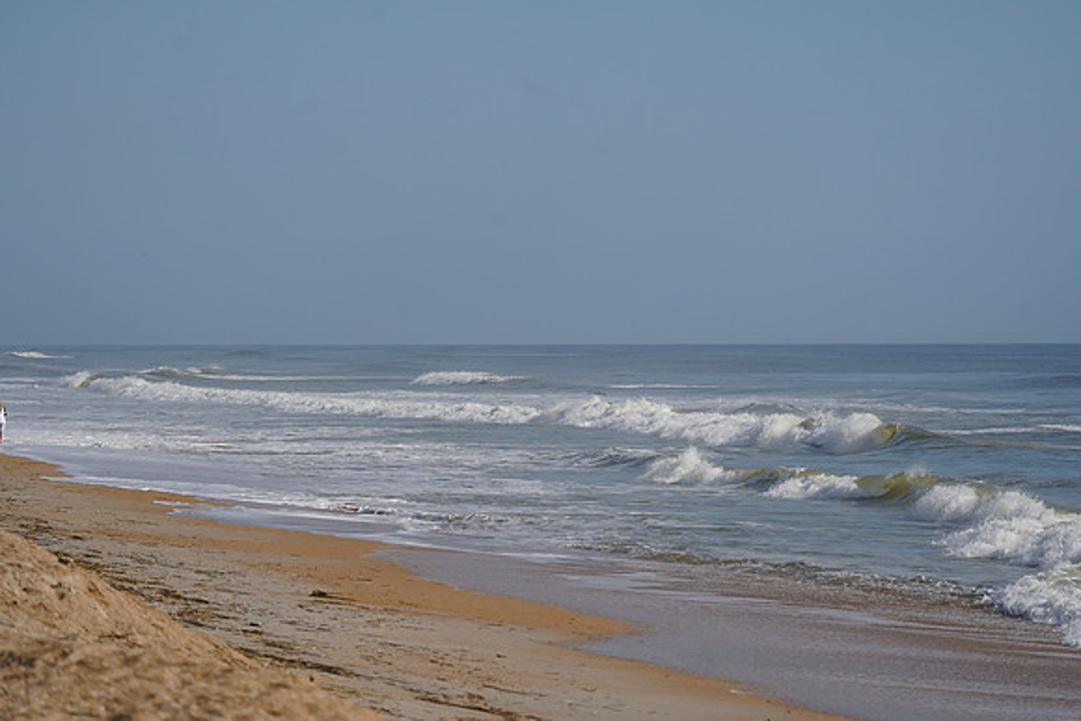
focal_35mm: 200
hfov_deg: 10.3
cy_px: 360
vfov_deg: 6.9
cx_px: 540
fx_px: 6007
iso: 200
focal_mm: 200
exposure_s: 1/2000
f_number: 5.6
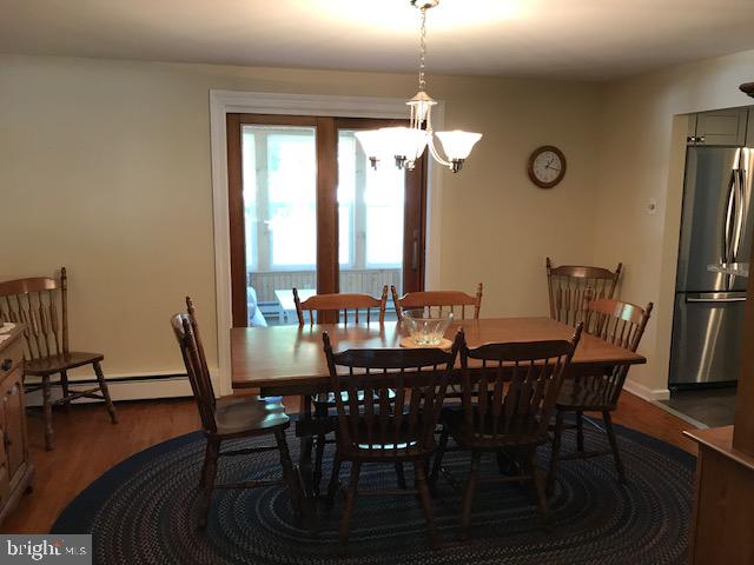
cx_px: 377
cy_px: 282
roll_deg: -1.4
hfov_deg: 63.4
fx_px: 610
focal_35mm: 28
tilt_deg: -8.2
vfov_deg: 49.7
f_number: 1.8
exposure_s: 1/20
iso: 40
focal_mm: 3.99
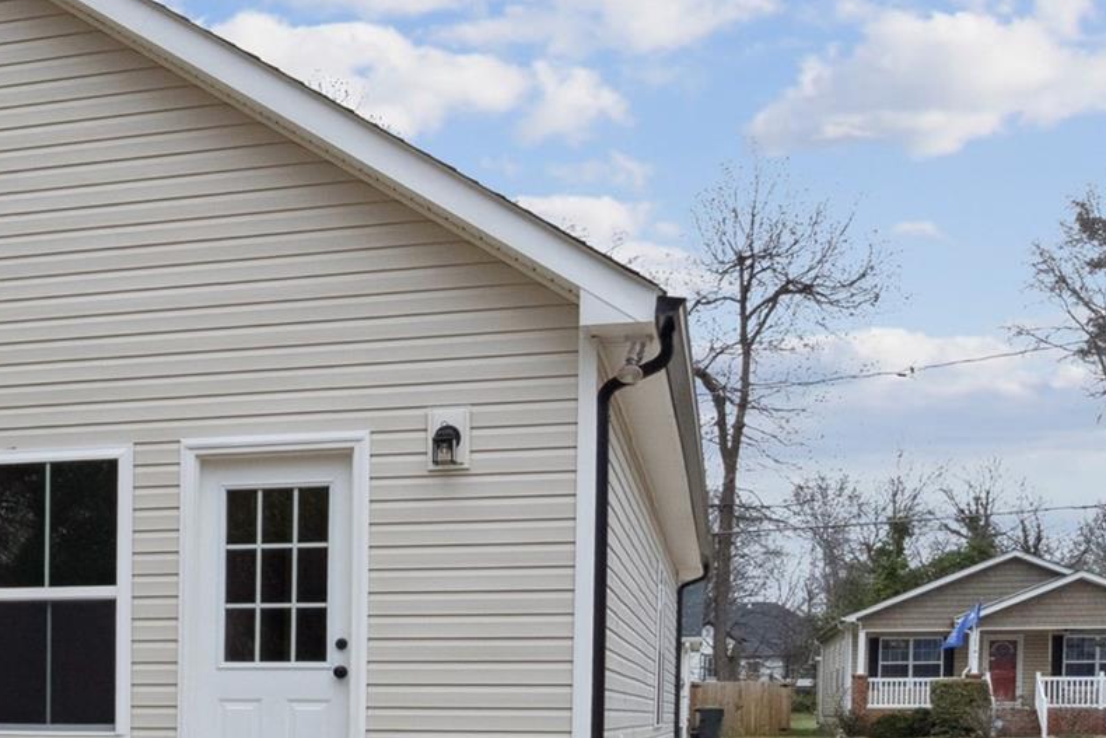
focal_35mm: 57
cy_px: 417
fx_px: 1751
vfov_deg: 23.8
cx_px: -105
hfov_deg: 31.2
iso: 110
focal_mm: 8.4
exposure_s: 1/320
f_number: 2.8
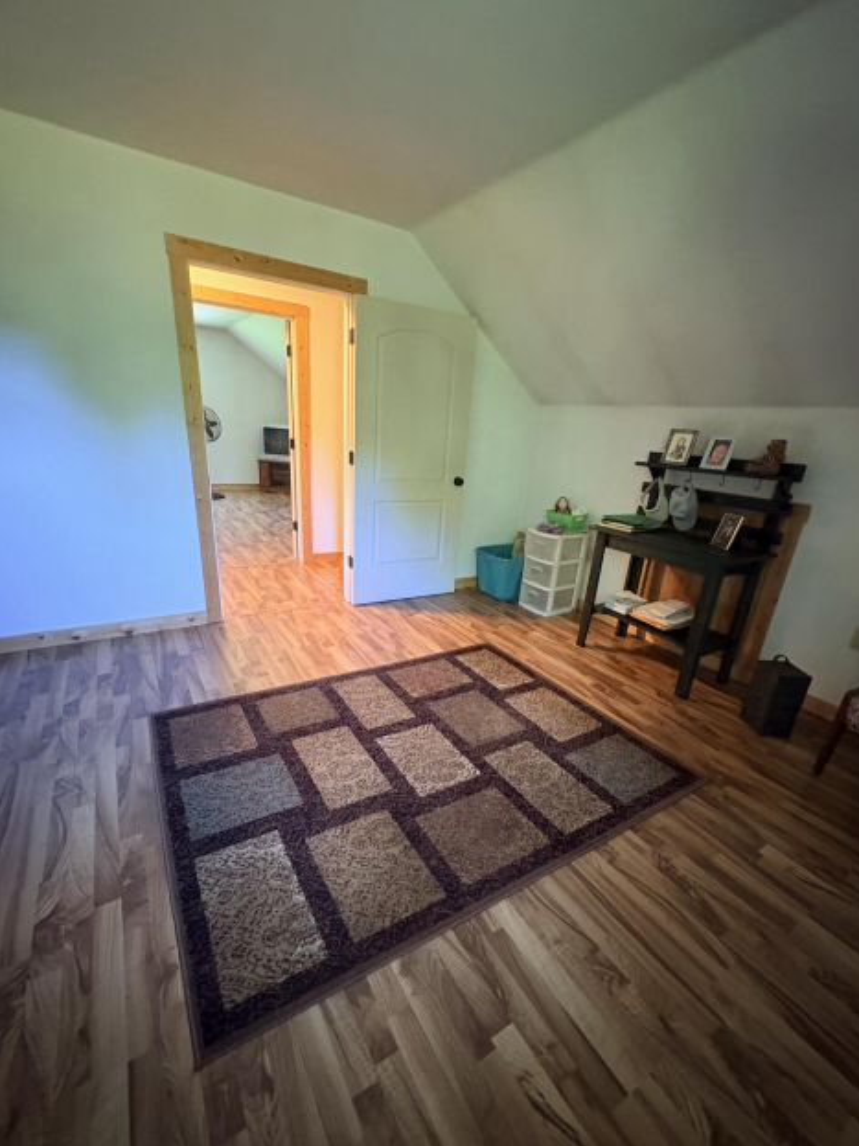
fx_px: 496
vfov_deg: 98.0
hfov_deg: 81.7
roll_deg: -3.7
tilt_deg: -20.9
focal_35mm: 15
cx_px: 429
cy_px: 612
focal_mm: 2.22
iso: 1000
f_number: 2.2
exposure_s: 1/30
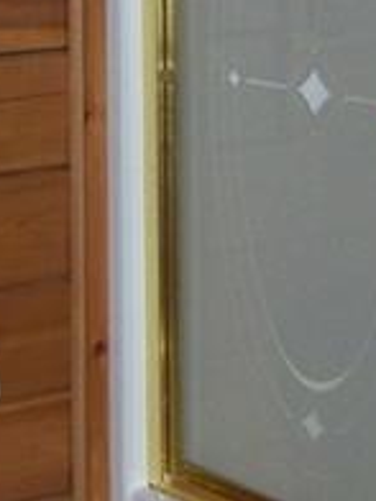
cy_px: 135
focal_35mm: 141
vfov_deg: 14.0
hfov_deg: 10.5
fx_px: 2042
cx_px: 286
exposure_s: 1/30
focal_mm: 5.85
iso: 200
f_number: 2.8
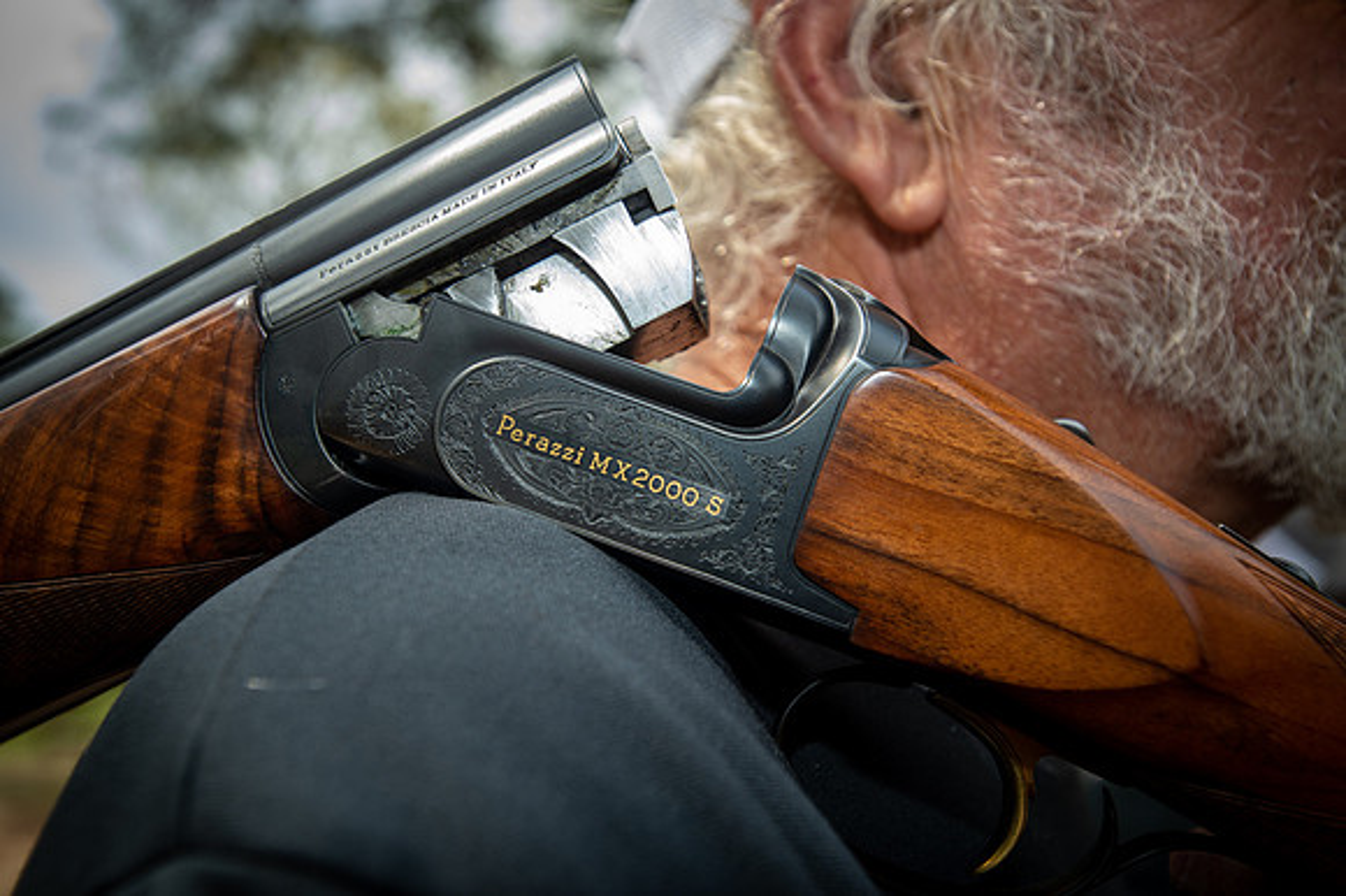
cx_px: 673
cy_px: 448
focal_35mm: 35
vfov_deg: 37.8
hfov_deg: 54.5
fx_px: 1308
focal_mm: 35
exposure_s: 1/160
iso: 125
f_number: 5.6
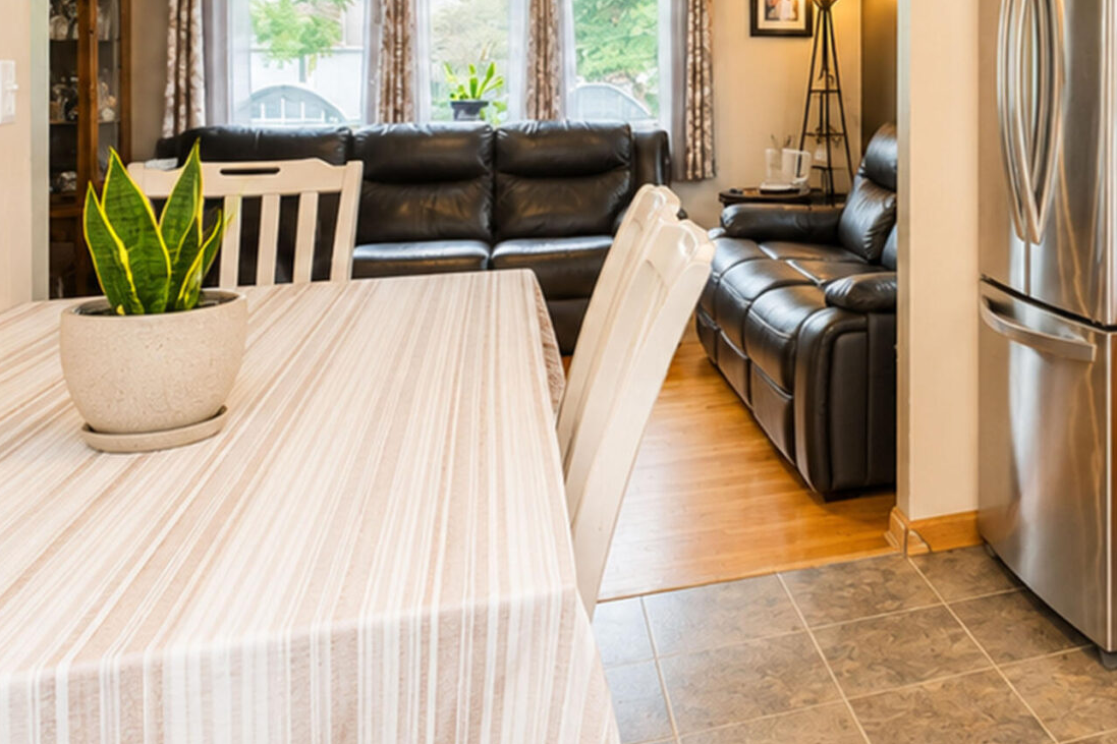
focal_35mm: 35
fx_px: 1086
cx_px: 1104
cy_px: 86
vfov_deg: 35.8
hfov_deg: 46.2
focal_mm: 10
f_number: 7.1
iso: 2000
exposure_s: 1/60
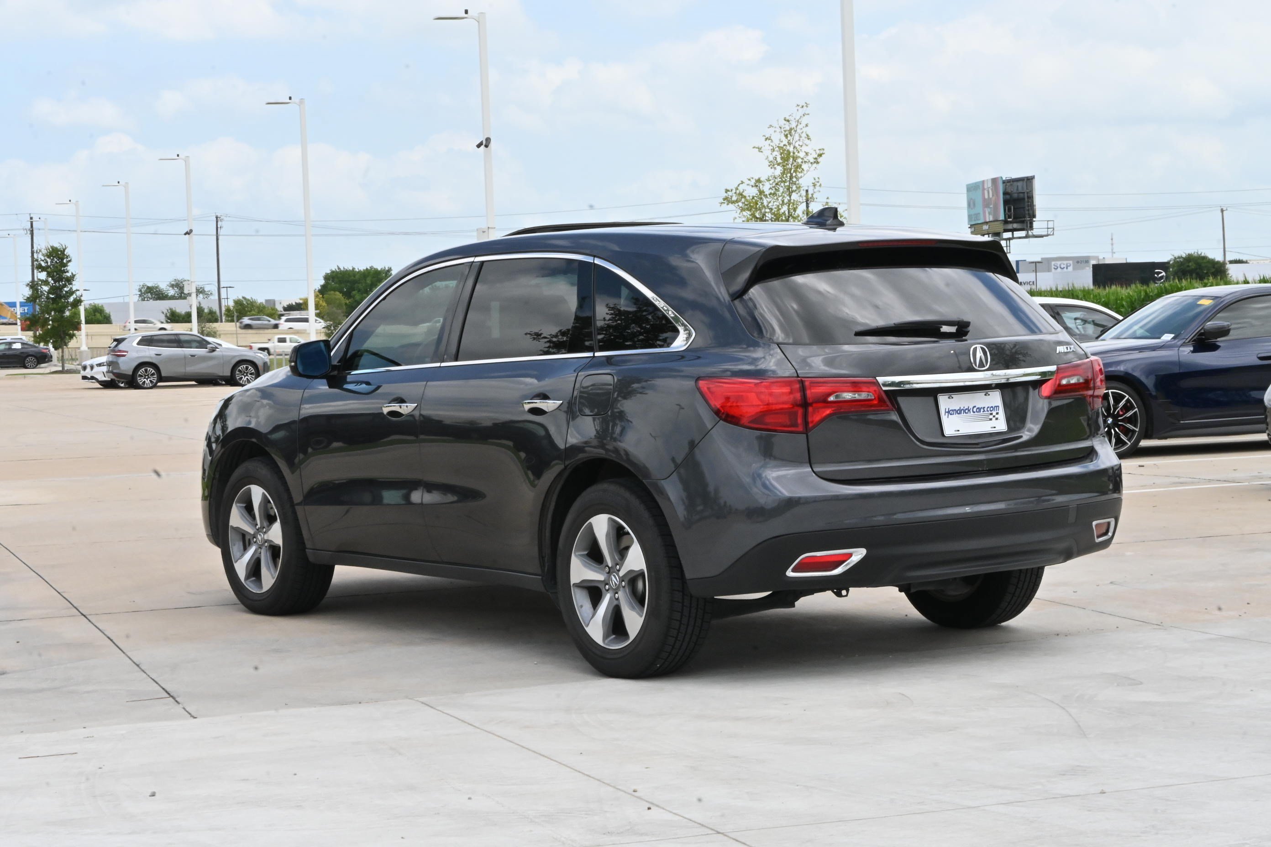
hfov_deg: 29.9
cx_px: 636
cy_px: 424
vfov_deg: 20.2
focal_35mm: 68
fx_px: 2383
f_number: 32
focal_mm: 45
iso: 900
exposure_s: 1/160
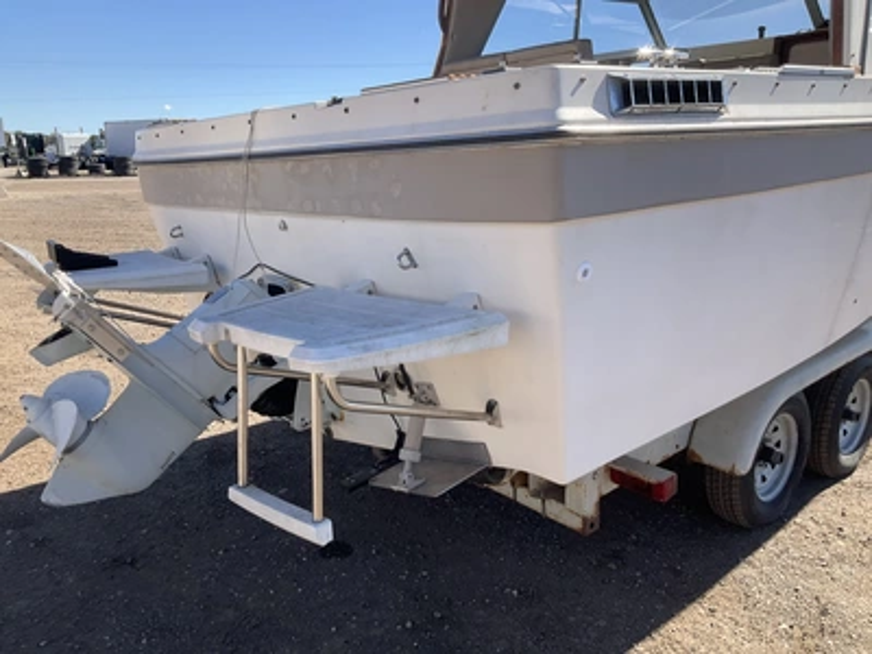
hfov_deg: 61.7
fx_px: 731
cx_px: 436
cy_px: 327
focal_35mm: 29
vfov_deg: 48.2
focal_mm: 3
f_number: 1.8
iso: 25
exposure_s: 1/912
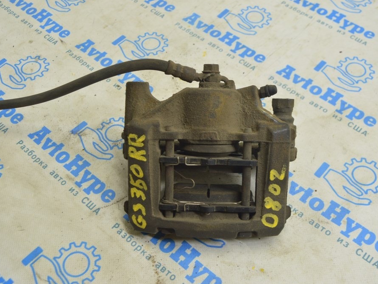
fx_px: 470
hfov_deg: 43.8
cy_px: 141
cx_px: 183
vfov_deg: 33.6
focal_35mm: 43
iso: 400
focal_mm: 26
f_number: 5.6
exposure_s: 1/20
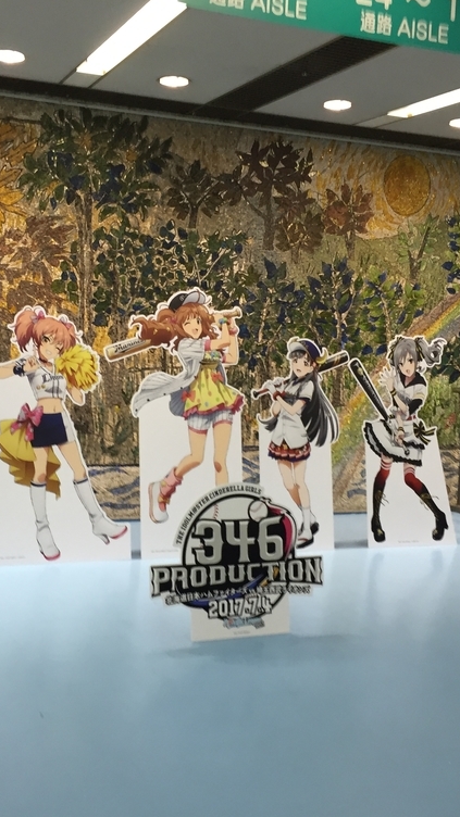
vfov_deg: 47.4
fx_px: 932
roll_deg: -1.6
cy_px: 411
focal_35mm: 43
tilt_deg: -6.3
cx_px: 152
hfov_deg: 27.5
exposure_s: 1/33
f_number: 2.2
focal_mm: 4.15
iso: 80
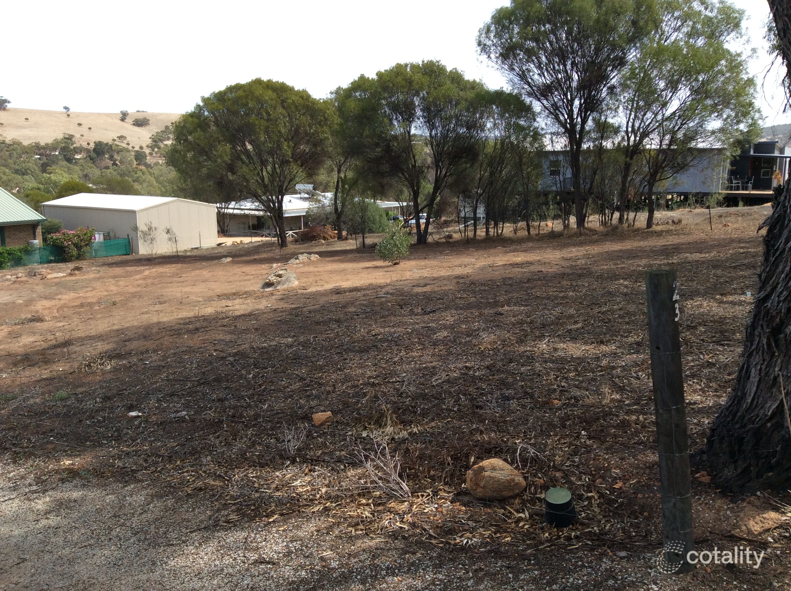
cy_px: 296
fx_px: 730
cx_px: 396
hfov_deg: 56.9
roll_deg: +2.0
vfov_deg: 44.1
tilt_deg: -14.3
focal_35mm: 32
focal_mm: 3.3
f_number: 2.4
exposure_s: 1/733
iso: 32
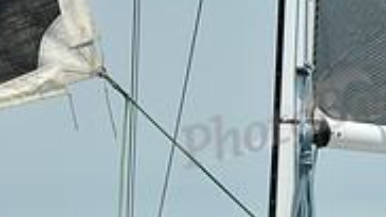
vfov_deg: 2.1
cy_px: 390
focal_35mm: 568
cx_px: 592
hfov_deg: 3.8
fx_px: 5808
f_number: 10
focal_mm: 170
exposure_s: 1/1000
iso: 320
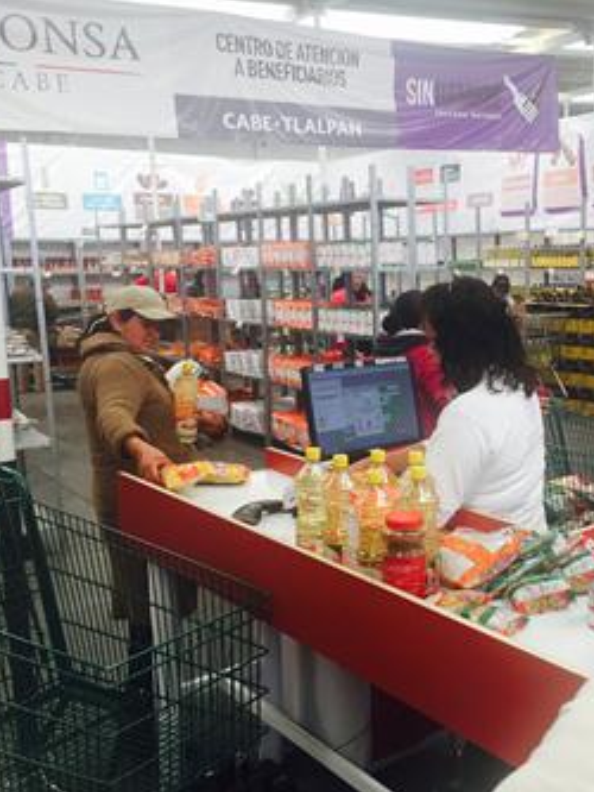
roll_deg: +1.0
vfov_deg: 47.8
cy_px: 397
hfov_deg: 35.8
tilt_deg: -9.7
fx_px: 892
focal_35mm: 39
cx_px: 463
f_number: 2.2
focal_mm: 4.15
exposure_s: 1/120
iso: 50
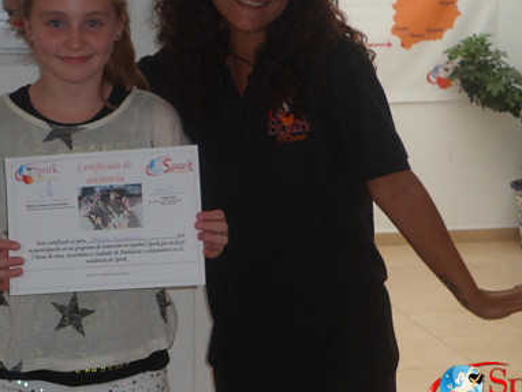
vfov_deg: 16.2
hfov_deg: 21.5
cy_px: 132
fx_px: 1373
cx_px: 187
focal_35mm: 91
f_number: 5.2
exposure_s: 1/60
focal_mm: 11.2
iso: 160
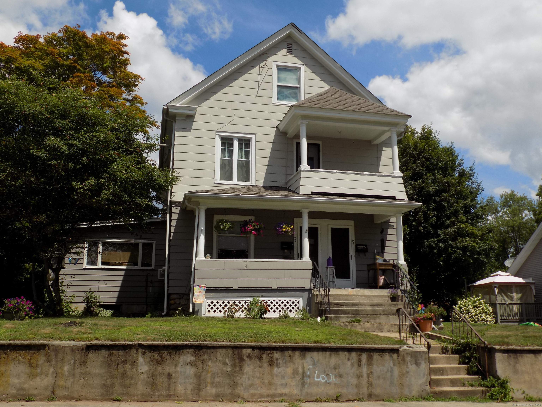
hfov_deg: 54.0
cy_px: 204
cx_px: 271
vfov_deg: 41.8
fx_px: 532
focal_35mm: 34
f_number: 3.4
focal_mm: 6.1
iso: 80
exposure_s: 1/1250
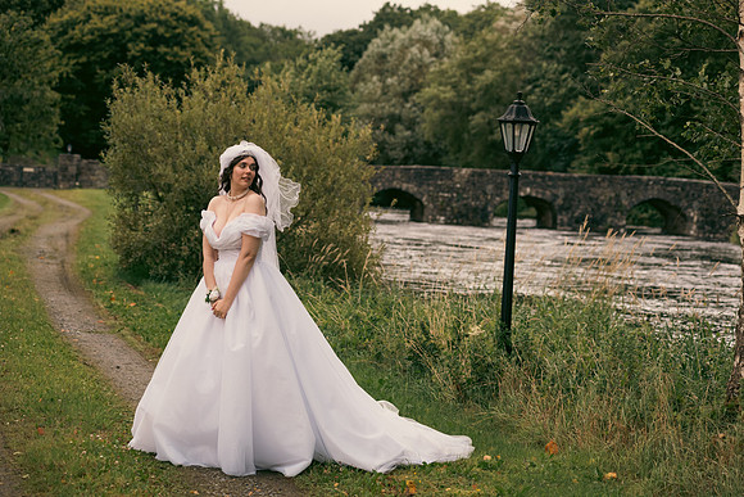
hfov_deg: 23.6
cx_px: 372
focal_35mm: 86
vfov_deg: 15.9
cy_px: 248
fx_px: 1778
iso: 320
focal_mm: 86
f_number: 3.5
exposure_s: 1/200
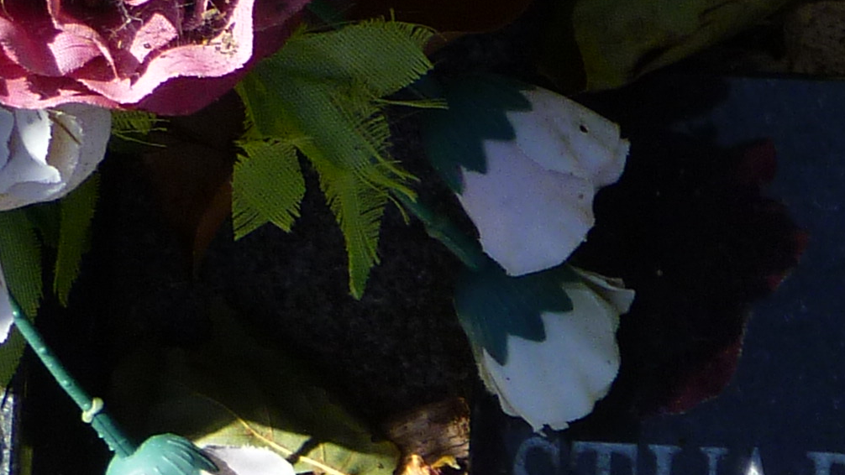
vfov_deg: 8.8
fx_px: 2935
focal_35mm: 131
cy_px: 884
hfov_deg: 15.3
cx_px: 1210
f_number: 3.3
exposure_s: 1/640
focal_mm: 5
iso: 80
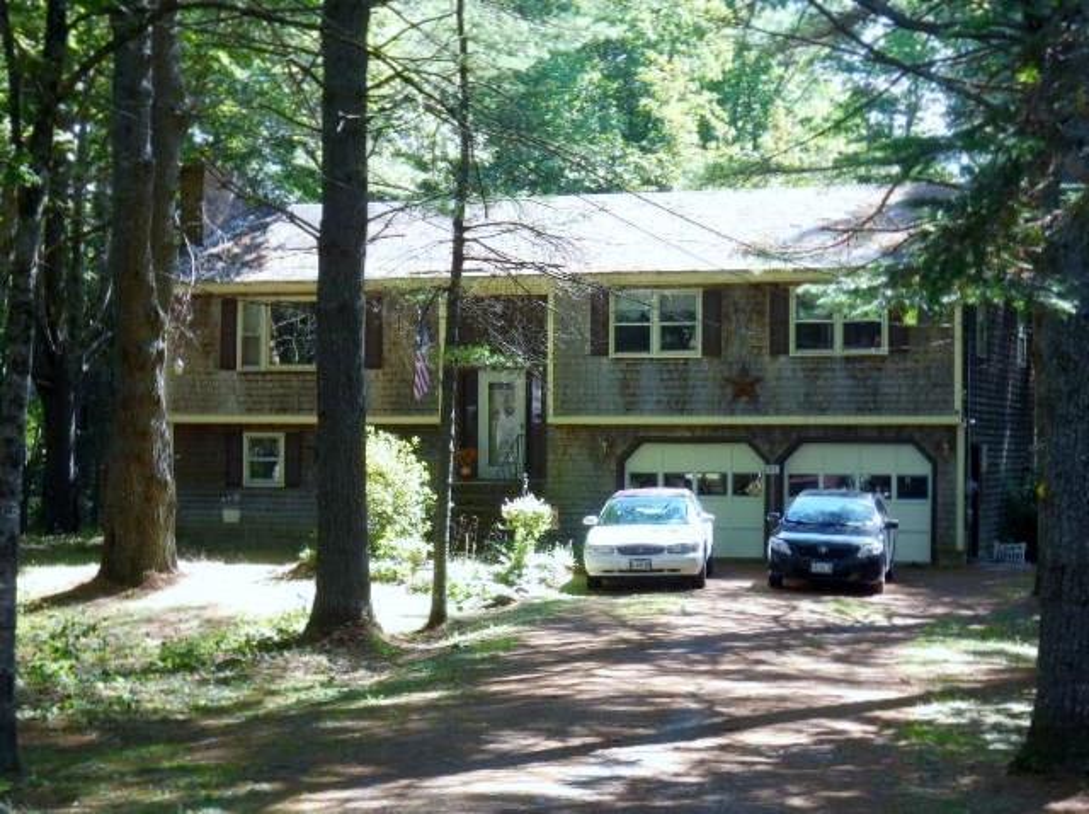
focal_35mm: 72
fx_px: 2262
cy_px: 407
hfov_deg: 27.1
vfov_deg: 20.4
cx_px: 544
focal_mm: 12.8
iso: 125
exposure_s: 1/30
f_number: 6
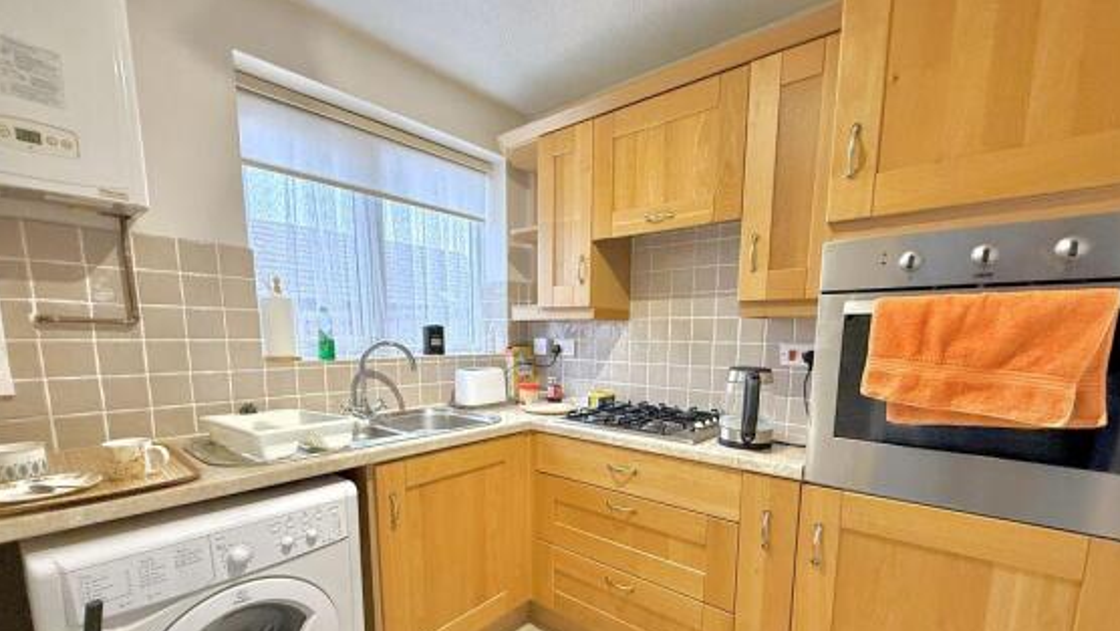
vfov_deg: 65.9
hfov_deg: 99.3
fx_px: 475
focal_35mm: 16
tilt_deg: -7.8
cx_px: 571
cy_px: 404
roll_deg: -0.6
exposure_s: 1/100
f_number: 2.2
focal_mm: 2.22
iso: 320
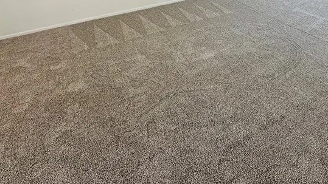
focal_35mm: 29
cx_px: 246
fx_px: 252
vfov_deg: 33.0
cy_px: -36
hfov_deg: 62.3
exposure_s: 1/99
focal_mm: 2.22
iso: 50
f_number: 2.2
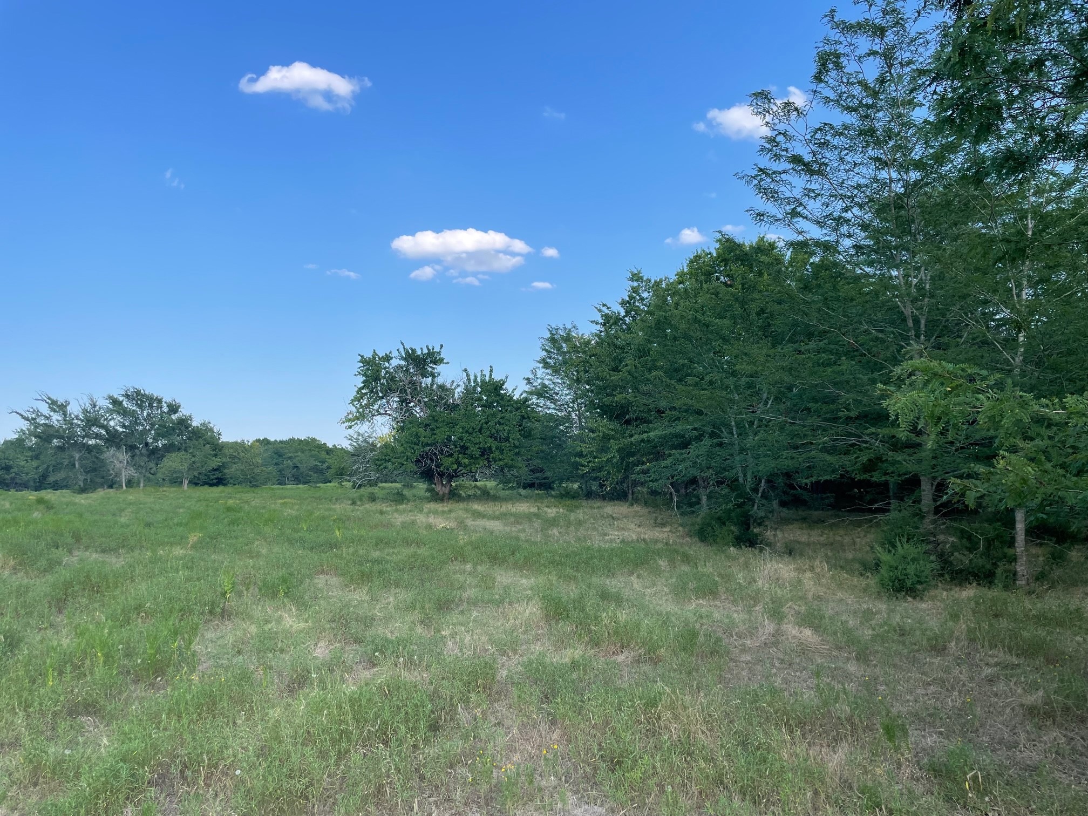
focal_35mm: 26
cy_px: 408
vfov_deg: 53.1
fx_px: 817
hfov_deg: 67.3
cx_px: 544
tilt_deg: +7.1
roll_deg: +0.4
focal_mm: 4.2
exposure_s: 1/2132
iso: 32
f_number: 1.6
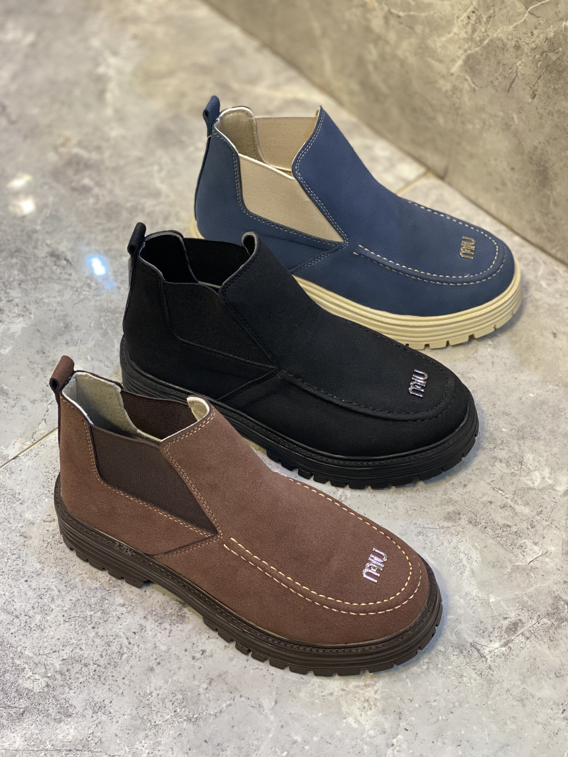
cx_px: 284
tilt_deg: -52.1
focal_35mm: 52
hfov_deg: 28.0
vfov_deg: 36.8
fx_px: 1138
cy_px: 378
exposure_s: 1/100
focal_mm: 6
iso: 200
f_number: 2
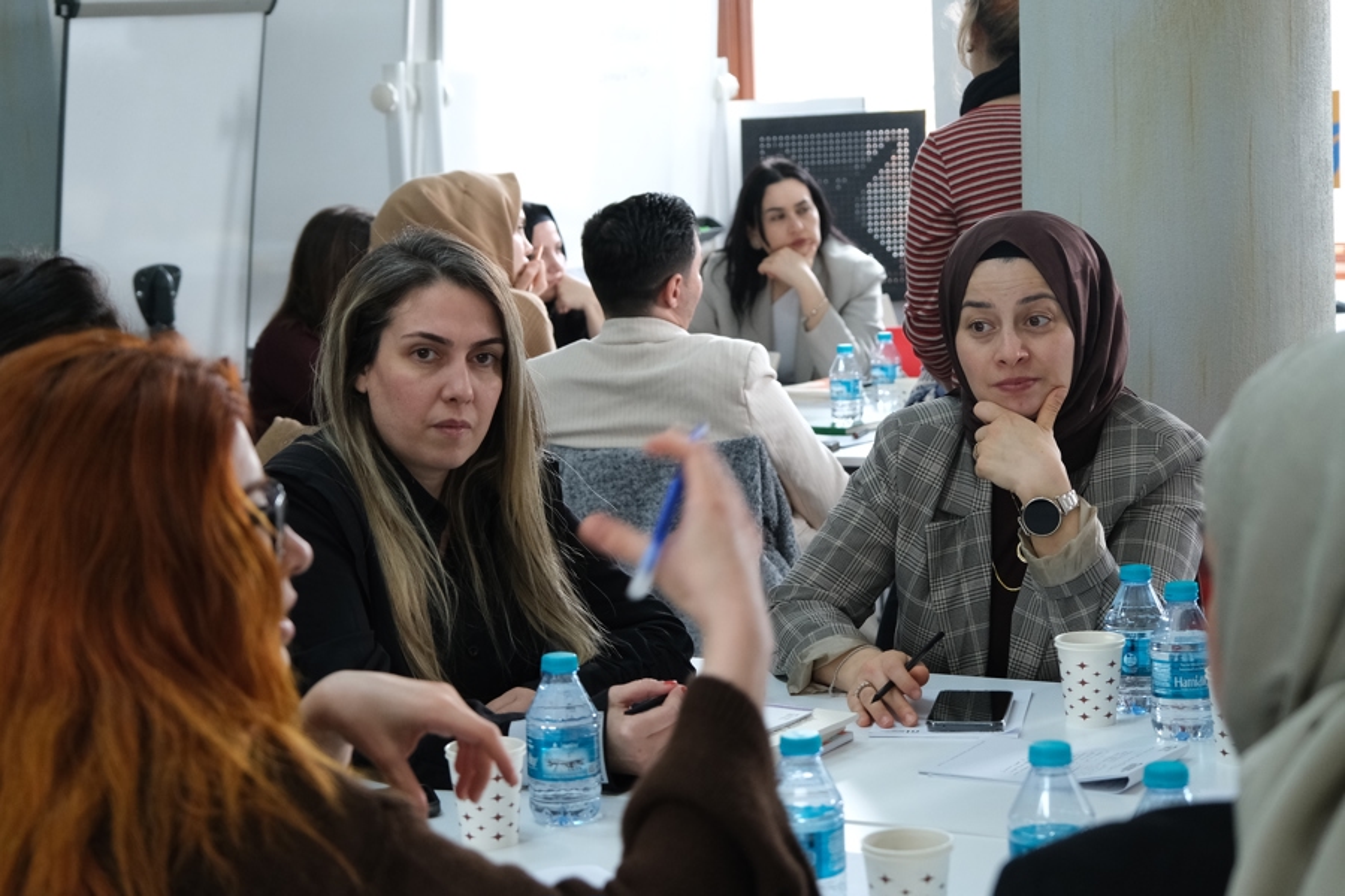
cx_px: 672
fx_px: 2316
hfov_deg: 32.4
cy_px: 448
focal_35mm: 62
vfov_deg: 21.9
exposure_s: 1/100
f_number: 4
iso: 2000
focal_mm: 41.1
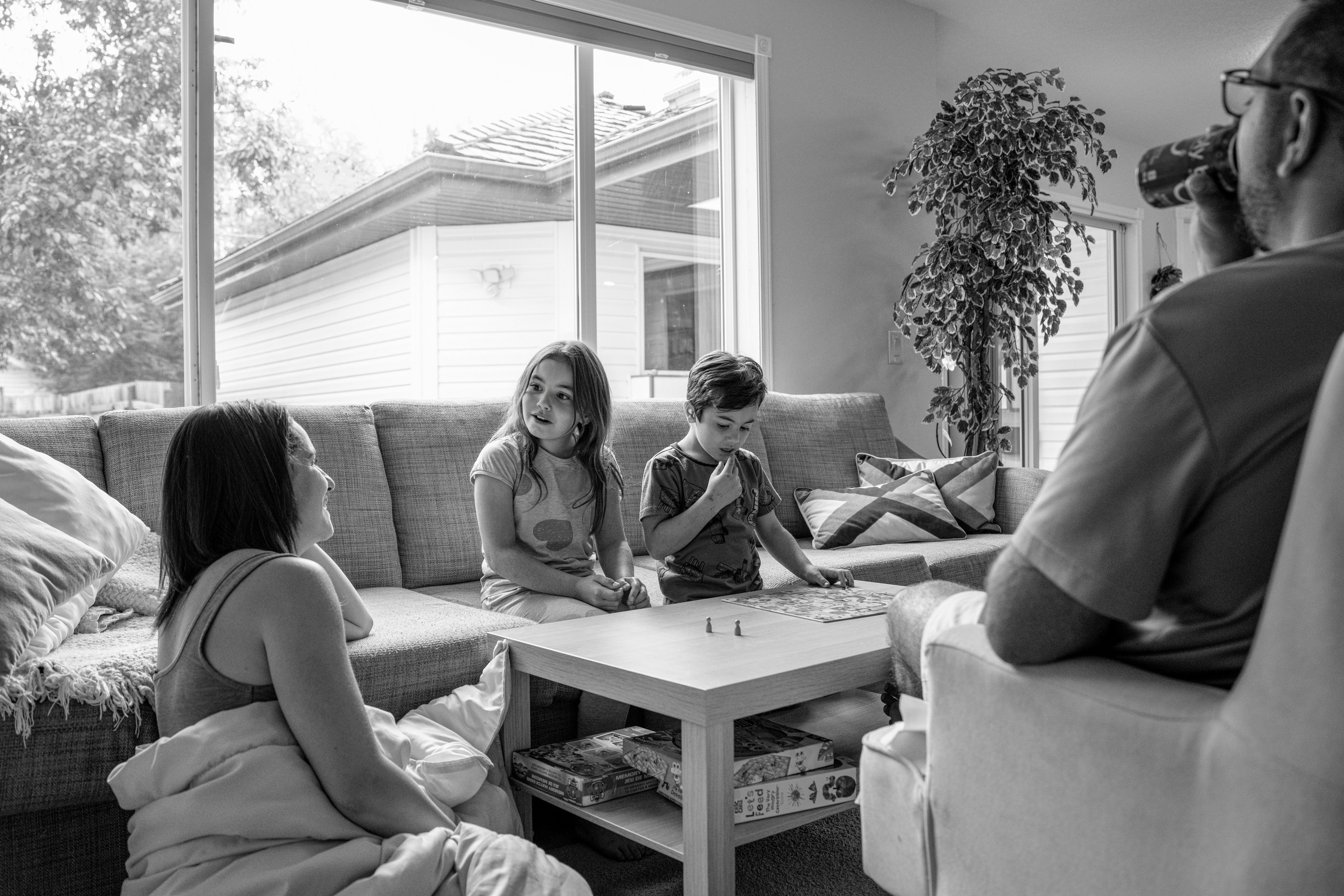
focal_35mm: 28
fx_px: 1045
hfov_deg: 65.5
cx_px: 672
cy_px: 448
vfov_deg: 46.4
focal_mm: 28
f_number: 4
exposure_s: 1/100
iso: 640
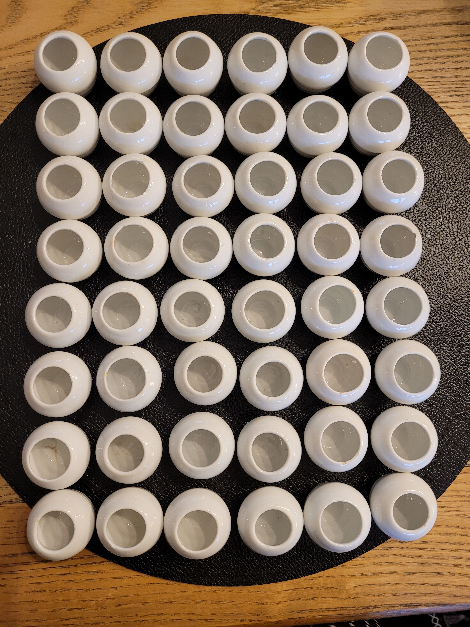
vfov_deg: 67.3
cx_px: 235
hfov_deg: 53.1
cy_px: 314
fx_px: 471
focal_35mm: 26
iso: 250
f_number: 1.8
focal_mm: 5.4
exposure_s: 1/50
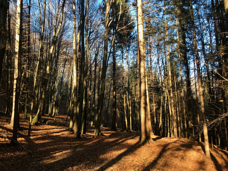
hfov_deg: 63.5
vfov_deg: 49.7
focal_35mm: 28
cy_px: 86
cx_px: 114
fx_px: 184
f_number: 1.8
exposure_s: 1/229
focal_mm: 3.99
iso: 20
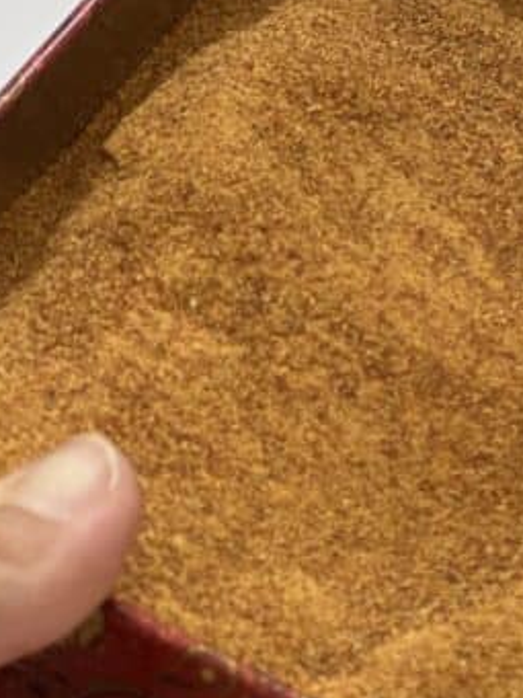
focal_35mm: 151
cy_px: 305
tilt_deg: -26.5
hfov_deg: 9.8
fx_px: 3042
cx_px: 437
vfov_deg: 13.1
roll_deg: -5.1
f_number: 2.8
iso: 125
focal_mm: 9
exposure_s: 1/121
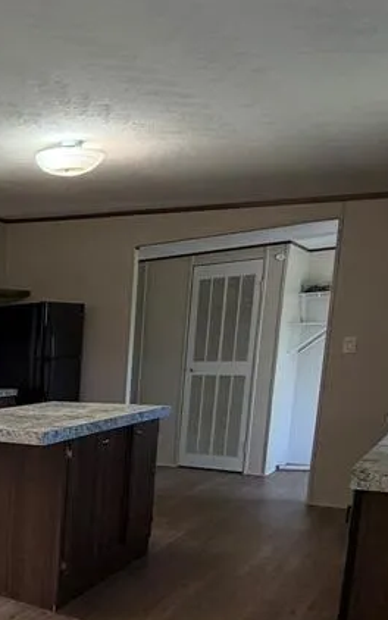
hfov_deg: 25.6
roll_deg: +2.4
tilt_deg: -10.3
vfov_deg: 51.8
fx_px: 609
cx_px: -207
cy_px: 461
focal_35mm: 36
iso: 125
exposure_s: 1/120
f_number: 2.2
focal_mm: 2.22
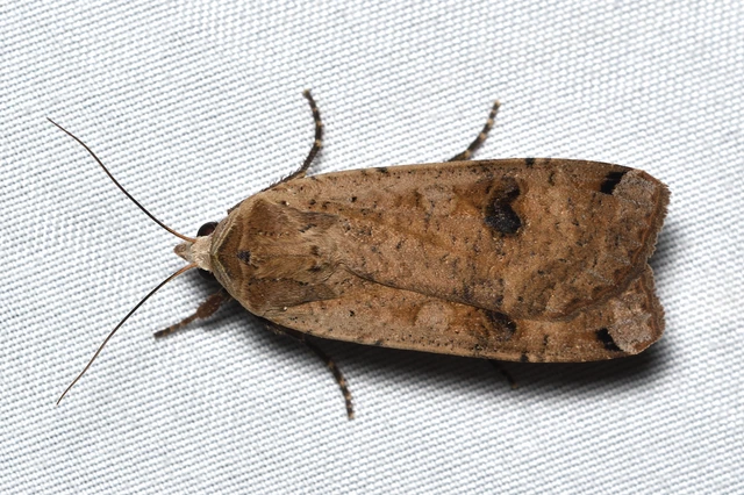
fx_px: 4647
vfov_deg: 6.1
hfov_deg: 9.2
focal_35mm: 225
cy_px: 248
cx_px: 372
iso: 100
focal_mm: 150
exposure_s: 1/250
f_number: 10
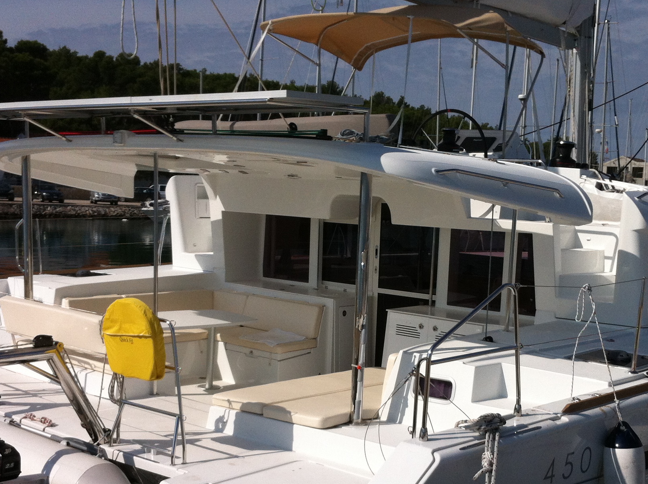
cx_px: 353
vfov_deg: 25.8
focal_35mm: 56
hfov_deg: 34.4
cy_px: 336
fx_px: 1047
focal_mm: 3.85
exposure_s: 1/5027
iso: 80
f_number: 2.8
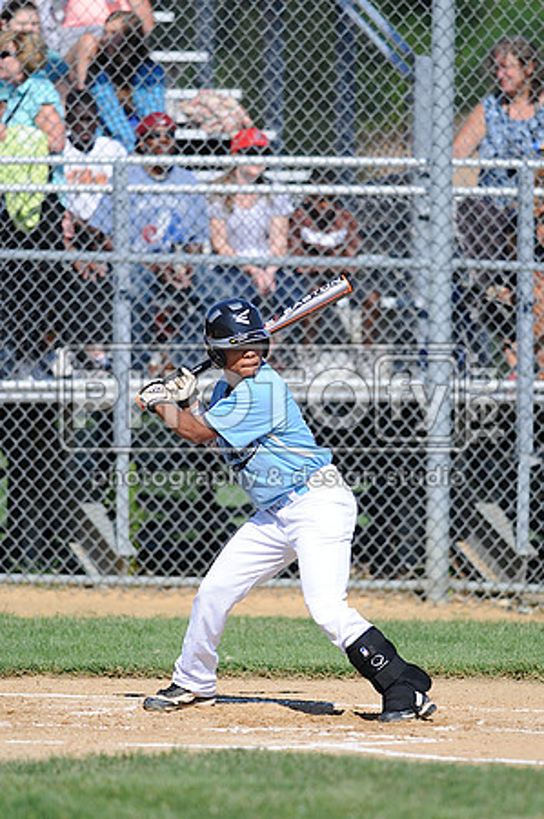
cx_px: 272
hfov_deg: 3.0
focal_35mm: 450
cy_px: 410
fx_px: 10223
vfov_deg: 4.6
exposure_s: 1/2000
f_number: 4
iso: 200
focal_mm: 300
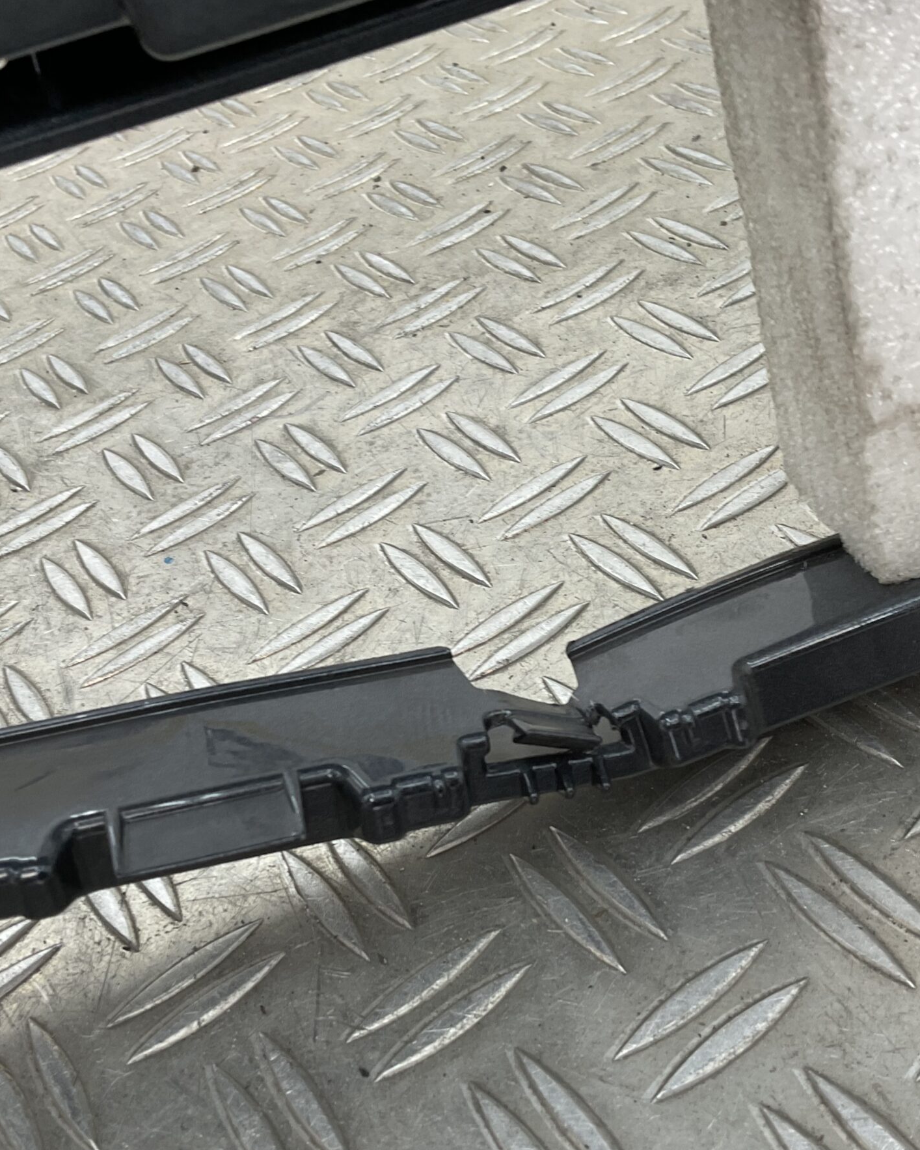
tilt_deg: -44.3
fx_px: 1395
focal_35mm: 41
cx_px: 457
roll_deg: +14.2
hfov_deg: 36.5
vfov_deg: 44.8
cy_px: 614
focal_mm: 3
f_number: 1.8
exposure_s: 1/100
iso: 25
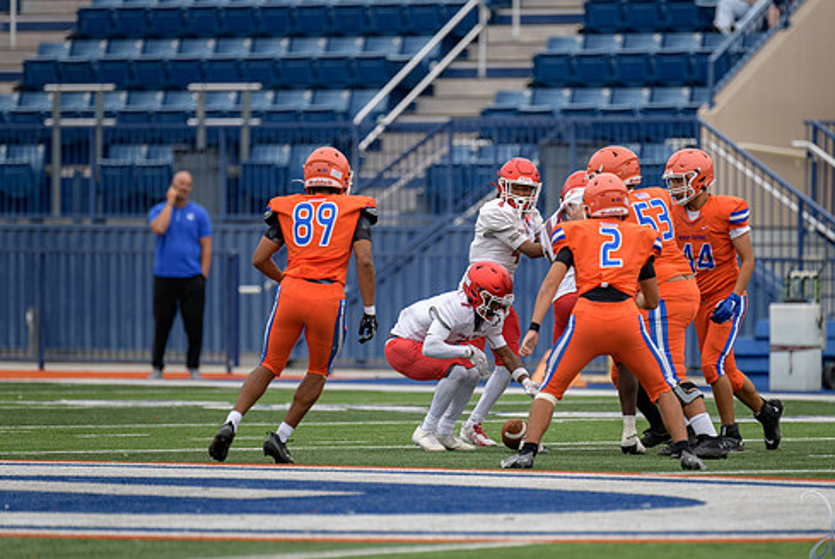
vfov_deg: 4.3
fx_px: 7429
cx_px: 488
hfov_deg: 6.4
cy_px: 285
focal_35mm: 320
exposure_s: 1/800
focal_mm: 270
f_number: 2.8
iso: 280
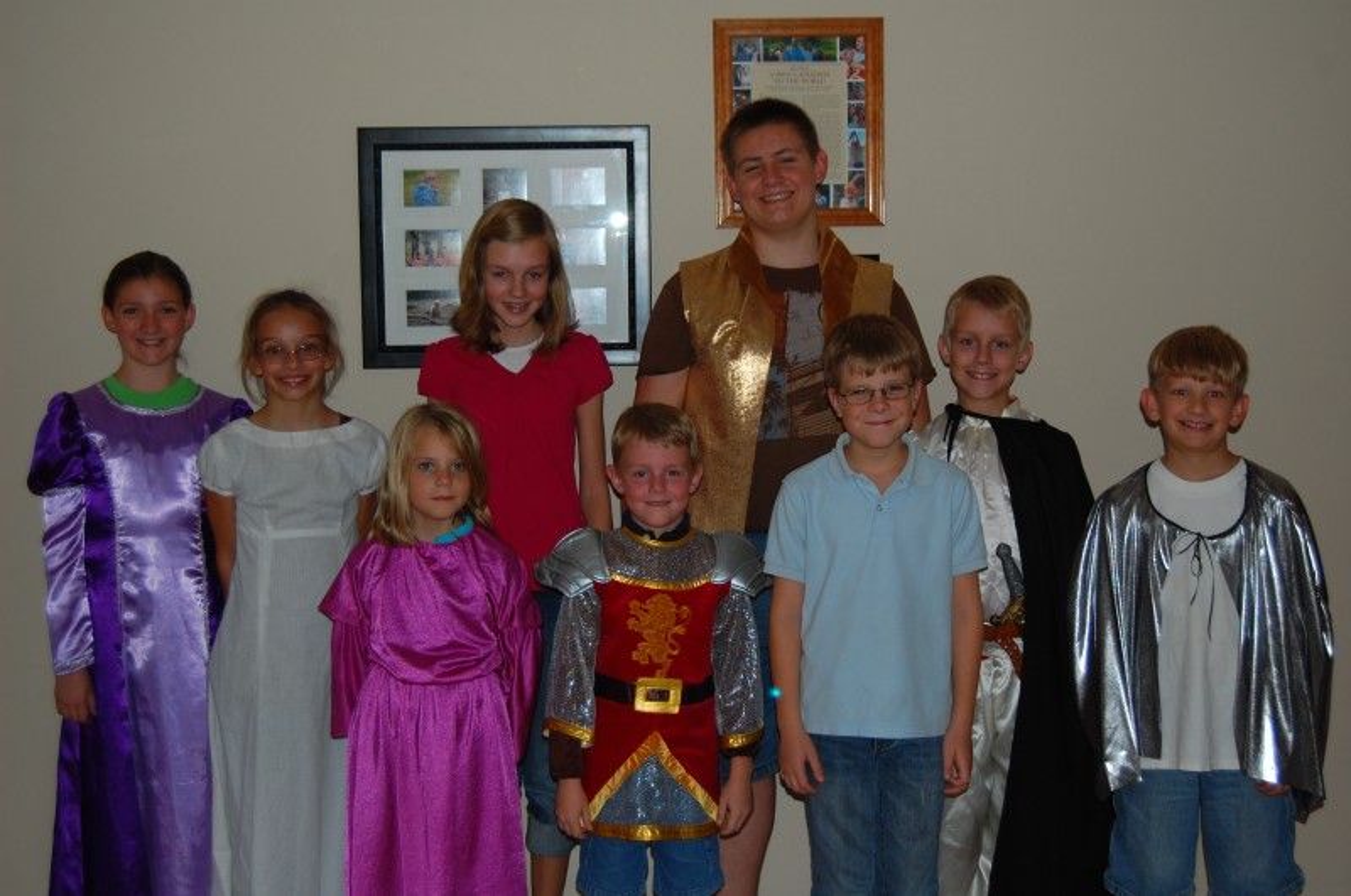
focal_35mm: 51
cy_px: 448
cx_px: 676
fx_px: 1911
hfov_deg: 38.9
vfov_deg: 26.4
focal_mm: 34
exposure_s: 1/60
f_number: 4.5
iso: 200
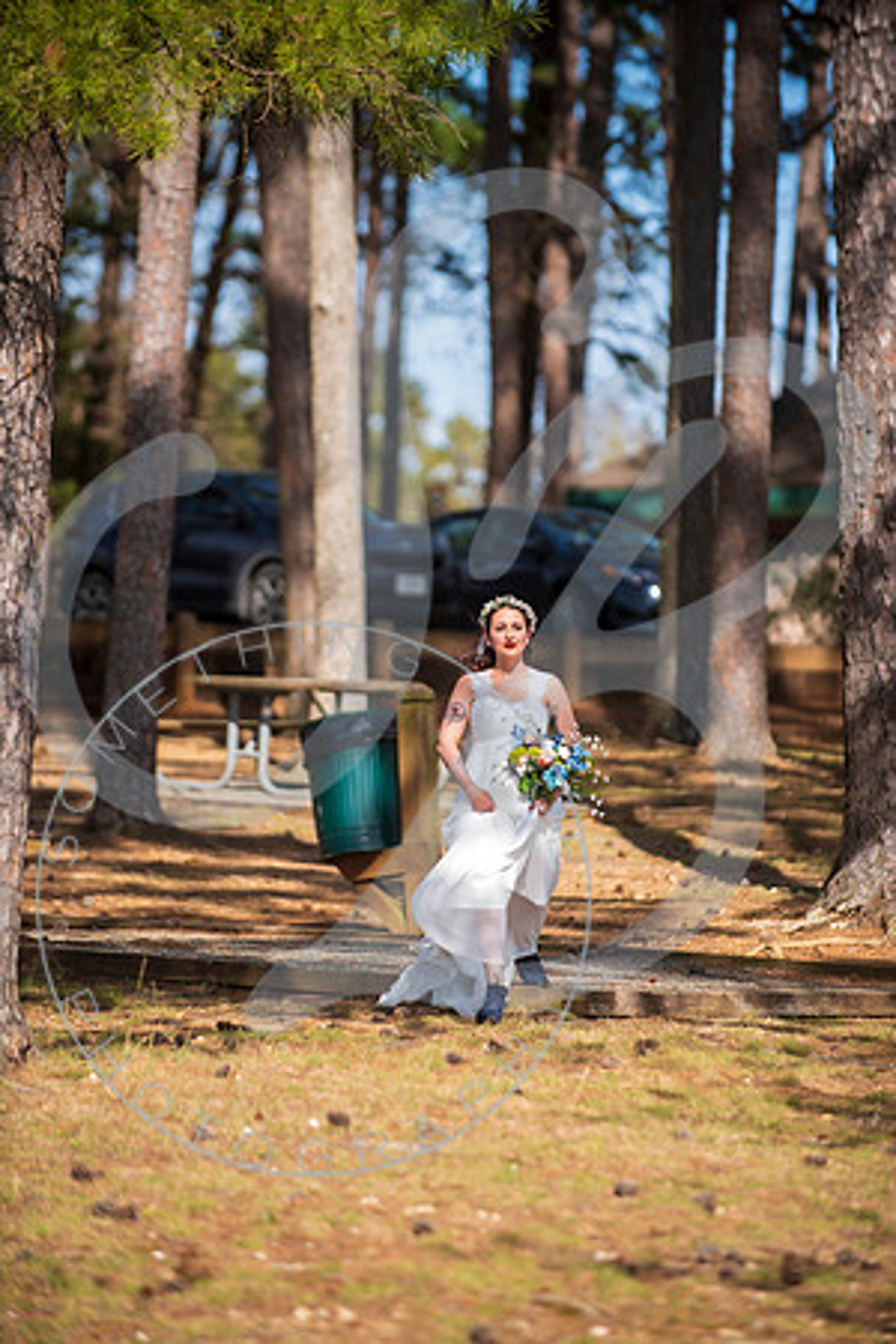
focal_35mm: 200
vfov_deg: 10.3
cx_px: 448
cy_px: 672
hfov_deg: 6.9
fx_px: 7466
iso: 100
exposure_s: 1/640
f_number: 2.8
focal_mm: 200
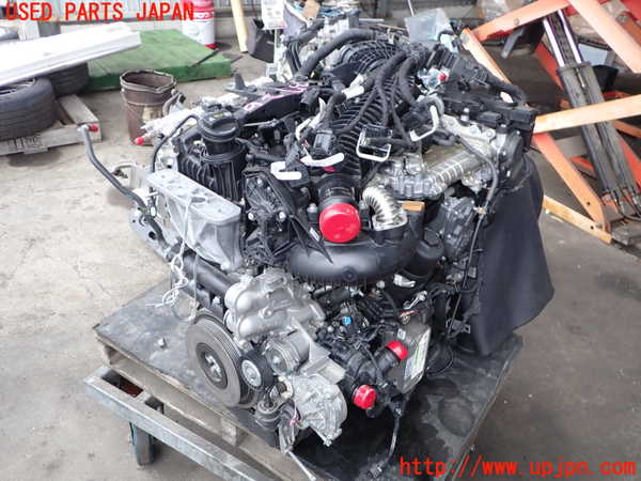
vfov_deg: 46.8
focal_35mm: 30
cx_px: 320
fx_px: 556
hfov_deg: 60.0
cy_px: 240
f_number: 2.3
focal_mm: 5.4
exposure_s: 1/125
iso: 160
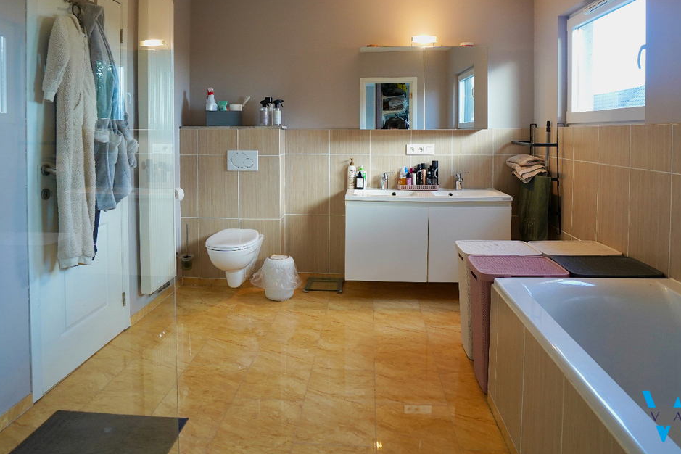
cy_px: 149
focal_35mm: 23
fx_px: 435
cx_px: 344
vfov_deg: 53.9
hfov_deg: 76.1
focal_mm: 16
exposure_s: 1/160
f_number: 4
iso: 1250
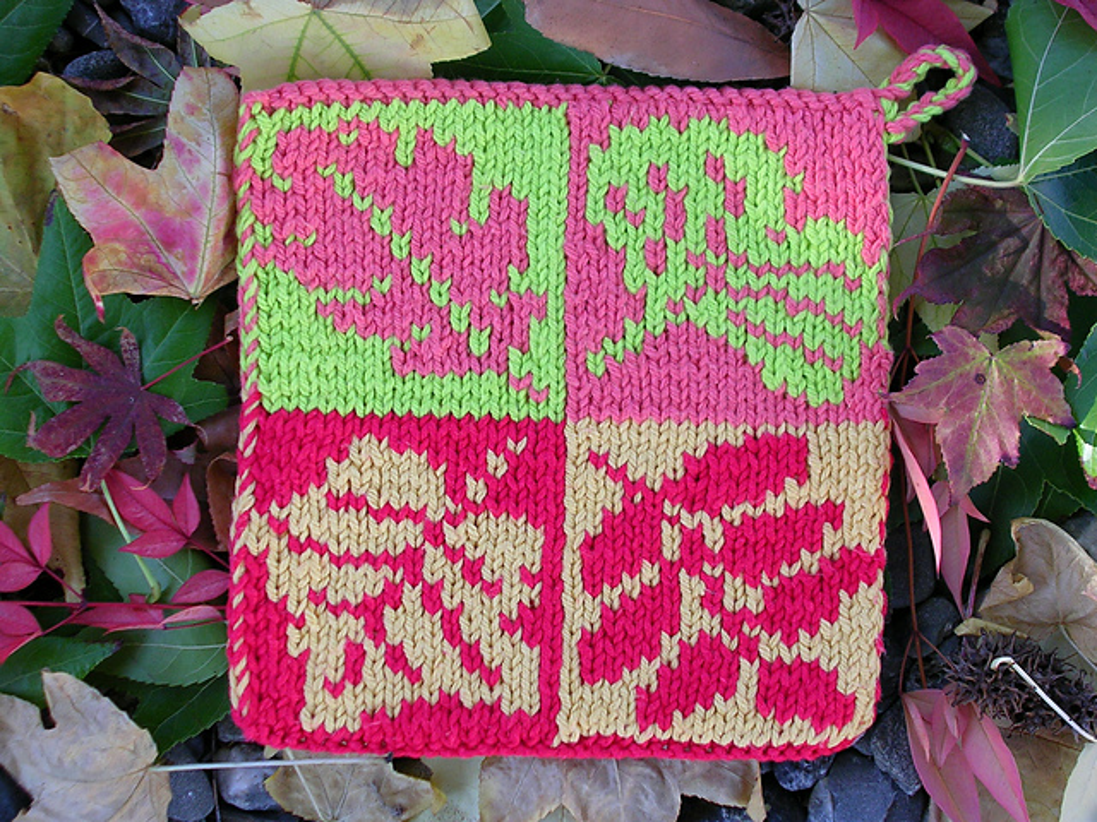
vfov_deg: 20.4
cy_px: 411
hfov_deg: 27.0
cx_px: 548
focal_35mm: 72
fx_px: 2282
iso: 50
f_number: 3.7
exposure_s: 1/71.4
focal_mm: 10.9
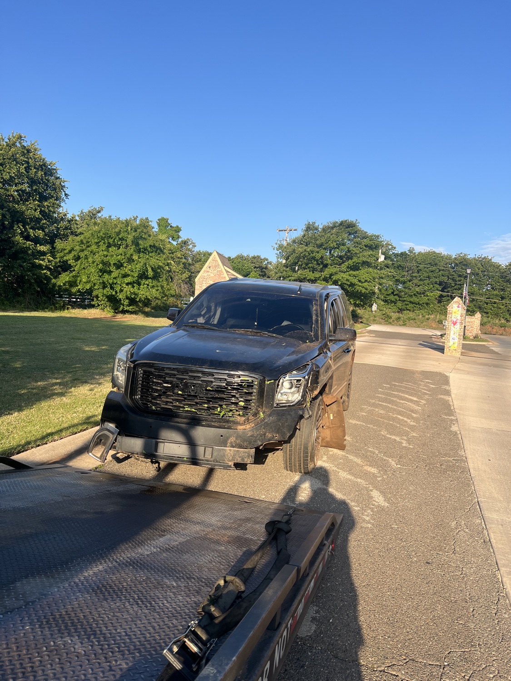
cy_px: 340
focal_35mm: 26
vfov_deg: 67.3
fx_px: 512
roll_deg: -5.0
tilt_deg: -0.3
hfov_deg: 53.1
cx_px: 256
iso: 50
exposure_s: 1/2123
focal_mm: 5.7
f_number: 1.5
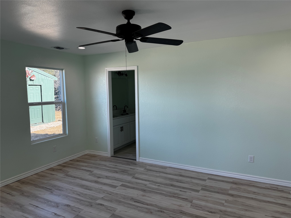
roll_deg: +1.0
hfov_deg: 71.6
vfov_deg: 56.8
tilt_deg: -4.8
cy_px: 109
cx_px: 146
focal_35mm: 24
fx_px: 202
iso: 80
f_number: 1.78
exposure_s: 1/189
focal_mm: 6.76
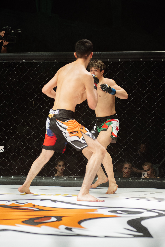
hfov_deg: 17.1
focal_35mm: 80
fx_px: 550
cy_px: 124
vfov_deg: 25.4
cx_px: 82
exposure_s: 1/640
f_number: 4
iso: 2000
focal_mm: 80
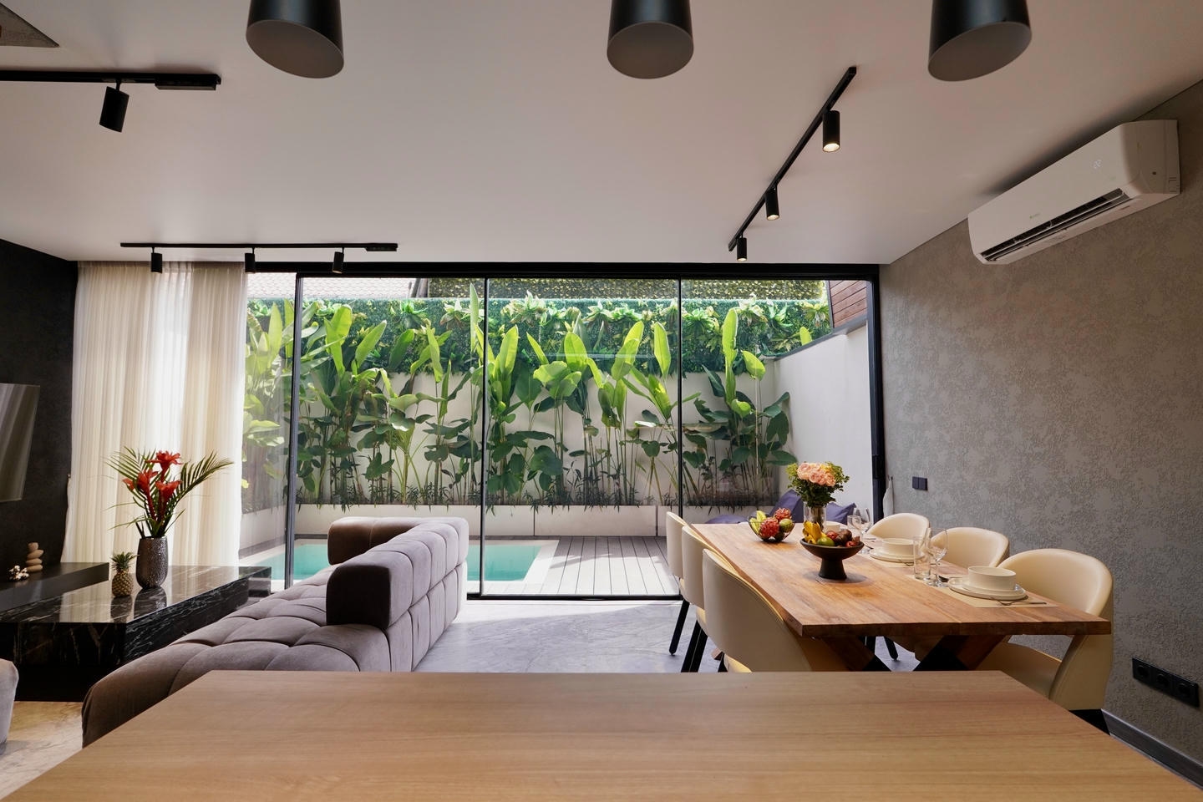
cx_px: 602
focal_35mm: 16
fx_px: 551
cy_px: 401
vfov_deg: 72.1
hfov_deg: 95.0
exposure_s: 1/160
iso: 400
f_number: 4
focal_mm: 11
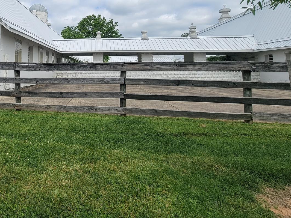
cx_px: 49
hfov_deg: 62.1
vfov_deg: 51.5
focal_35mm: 25
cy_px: 44
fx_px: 210
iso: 50
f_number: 2.2
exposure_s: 1/1936
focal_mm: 2.2
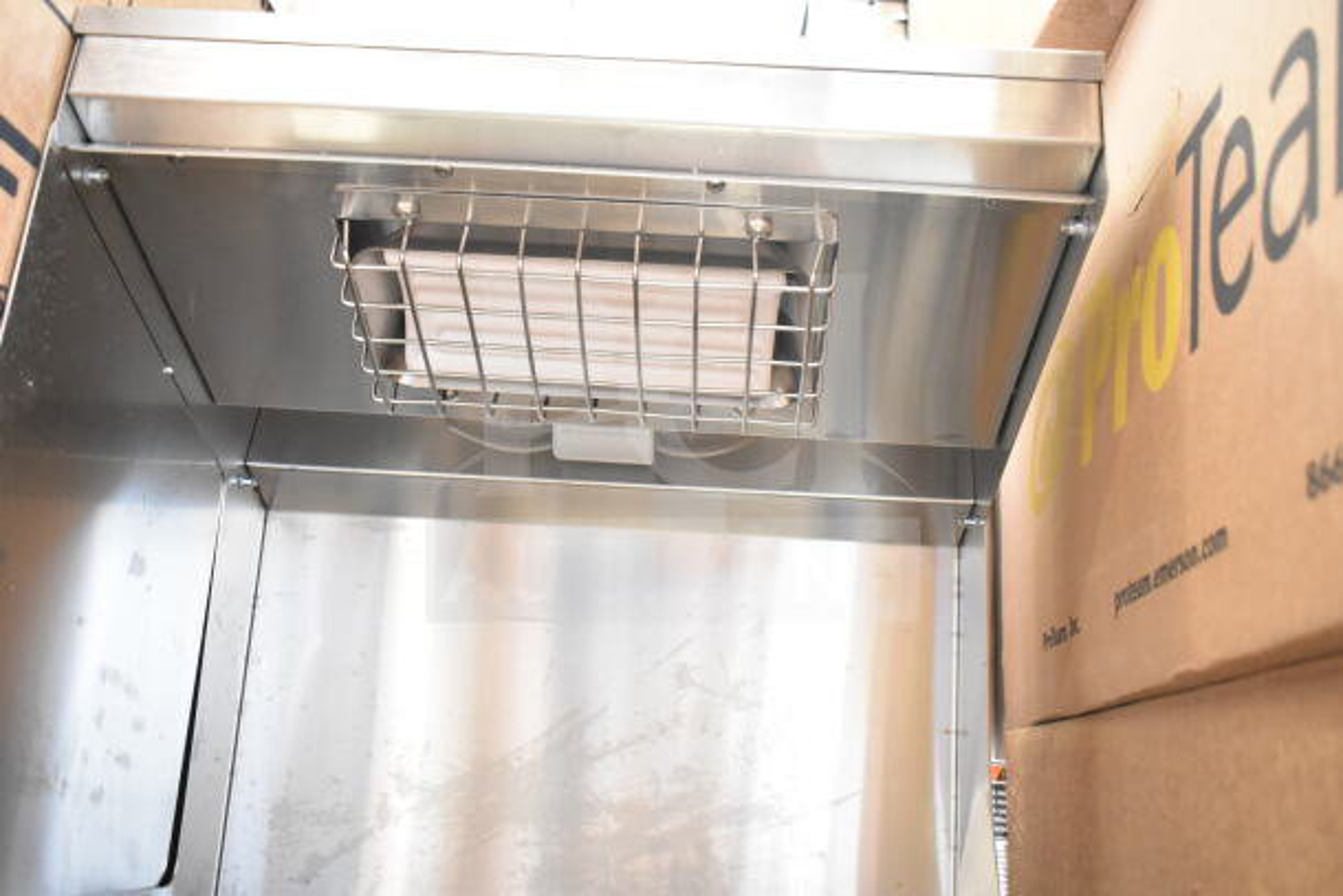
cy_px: 448
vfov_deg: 35.5
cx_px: 672
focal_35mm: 38
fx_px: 1399
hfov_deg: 51.3
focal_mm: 25
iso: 4000
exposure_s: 1/40
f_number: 4
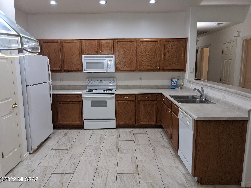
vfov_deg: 51.4
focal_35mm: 27
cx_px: 126
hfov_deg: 65.3
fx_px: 196
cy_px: 94
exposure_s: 1/120
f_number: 1.73
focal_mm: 4.38
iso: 208
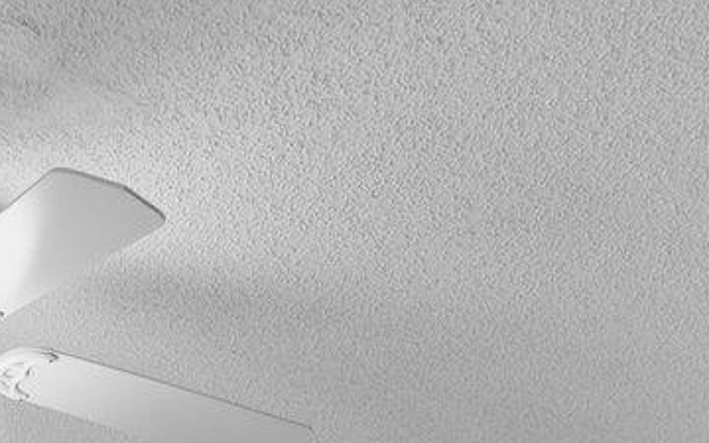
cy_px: 1094
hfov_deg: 22.8
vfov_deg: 11.9
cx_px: -8
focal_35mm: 87
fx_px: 1681
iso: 100
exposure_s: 1/1.25
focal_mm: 10
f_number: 8
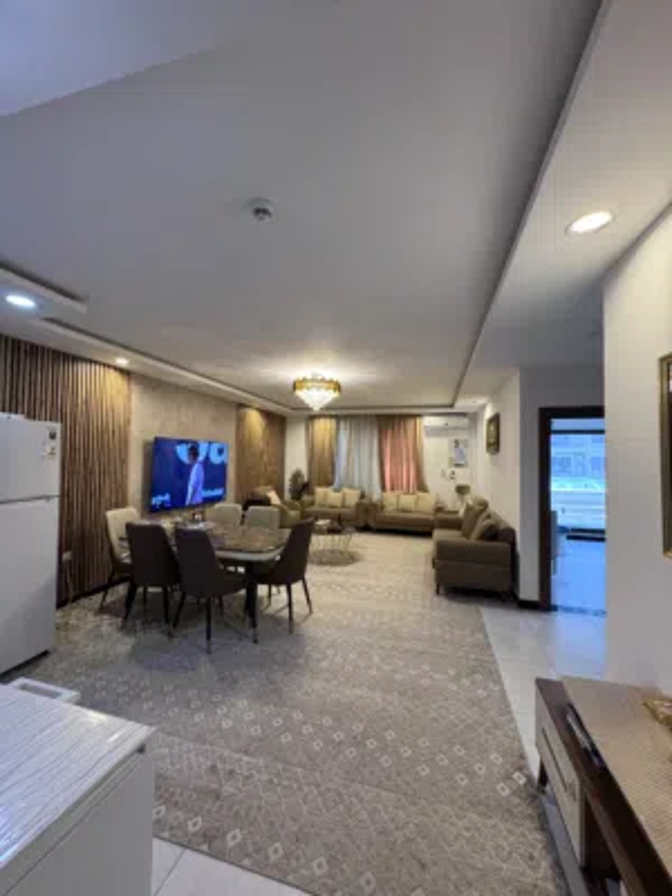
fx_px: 362
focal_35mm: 14
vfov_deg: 102.1
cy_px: 448
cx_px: 336
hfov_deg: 85.7
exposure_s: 1/100
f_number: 2.2
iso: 250
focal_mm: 2.22
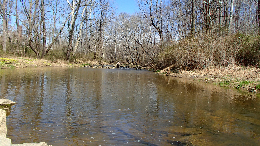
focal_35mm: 31
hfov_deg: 62.6
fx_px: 214
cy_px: 68
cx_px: 131
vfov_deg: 37.8
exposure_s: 1/500
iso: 100
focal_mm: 5
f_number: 3.9
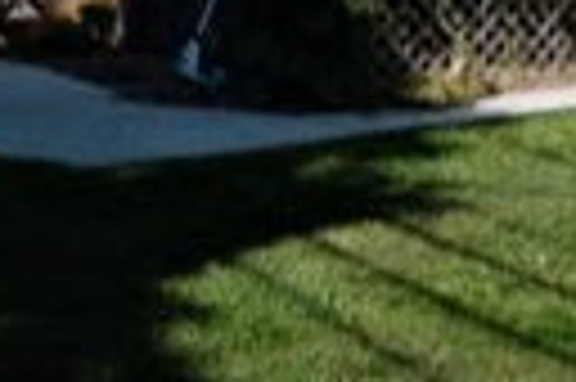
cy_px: -279
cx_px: 441
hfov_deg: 19.3
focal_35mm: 105
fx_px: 1678
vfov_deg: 12.1
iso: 320
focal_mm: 14.2
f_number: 5.6
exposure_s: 1/1400
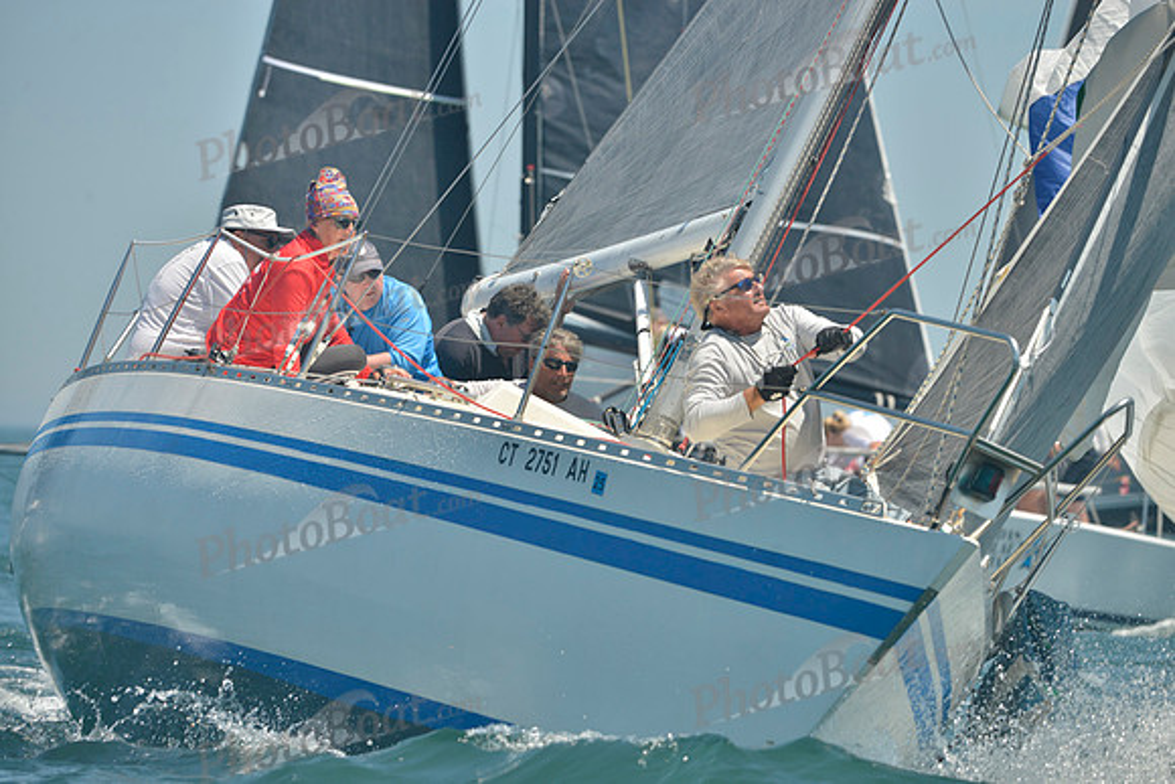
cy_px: 392
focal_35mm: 340
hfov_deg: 6.1
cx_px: 588
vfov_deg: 4.0
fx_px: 11099
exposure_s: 1/1000
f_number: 7.1
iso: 280
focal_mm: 340
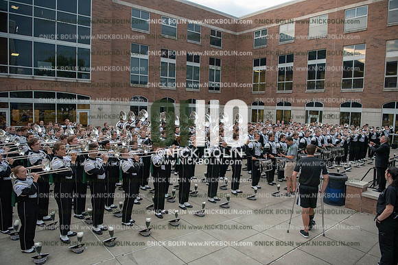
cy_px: 132
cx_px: 199
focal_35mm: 24
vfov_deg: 53.2
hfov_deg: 73.7
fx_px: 265
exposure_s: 1/1600
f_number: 3.5
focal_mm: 24
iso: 3200
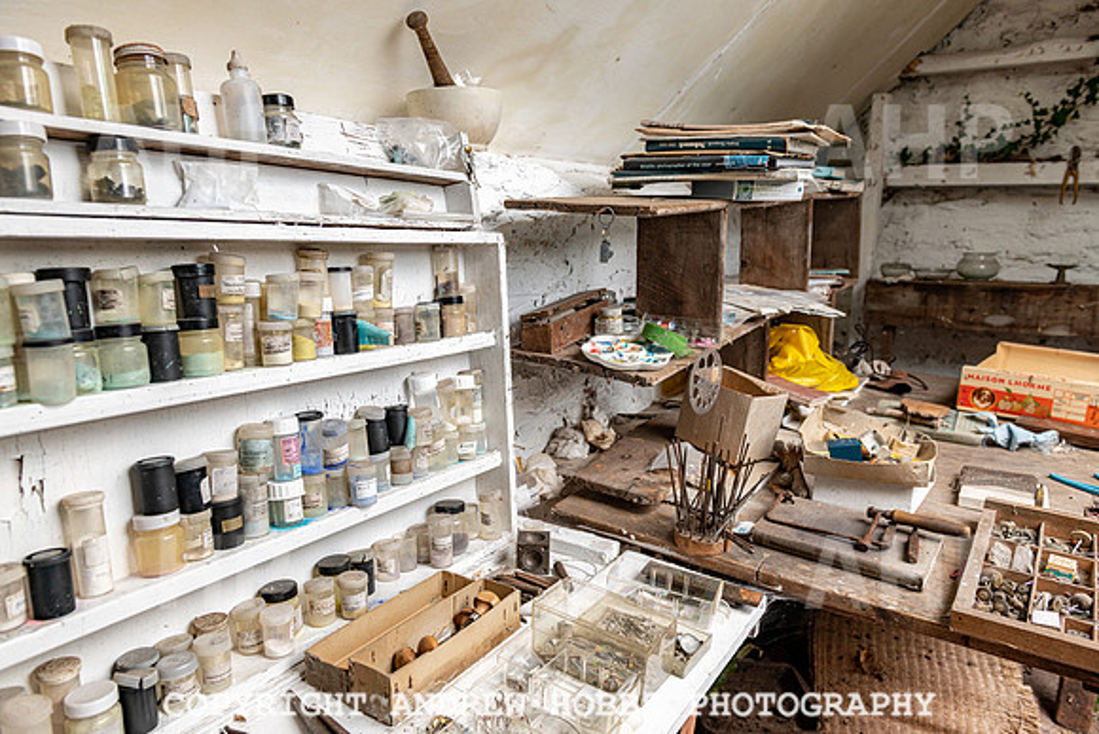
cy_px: 367
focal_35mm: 24
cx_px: 550
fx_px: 733
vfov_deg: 53.2
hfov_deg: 73.7
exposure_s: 1/80
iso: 64
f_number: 5.6
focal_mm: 24
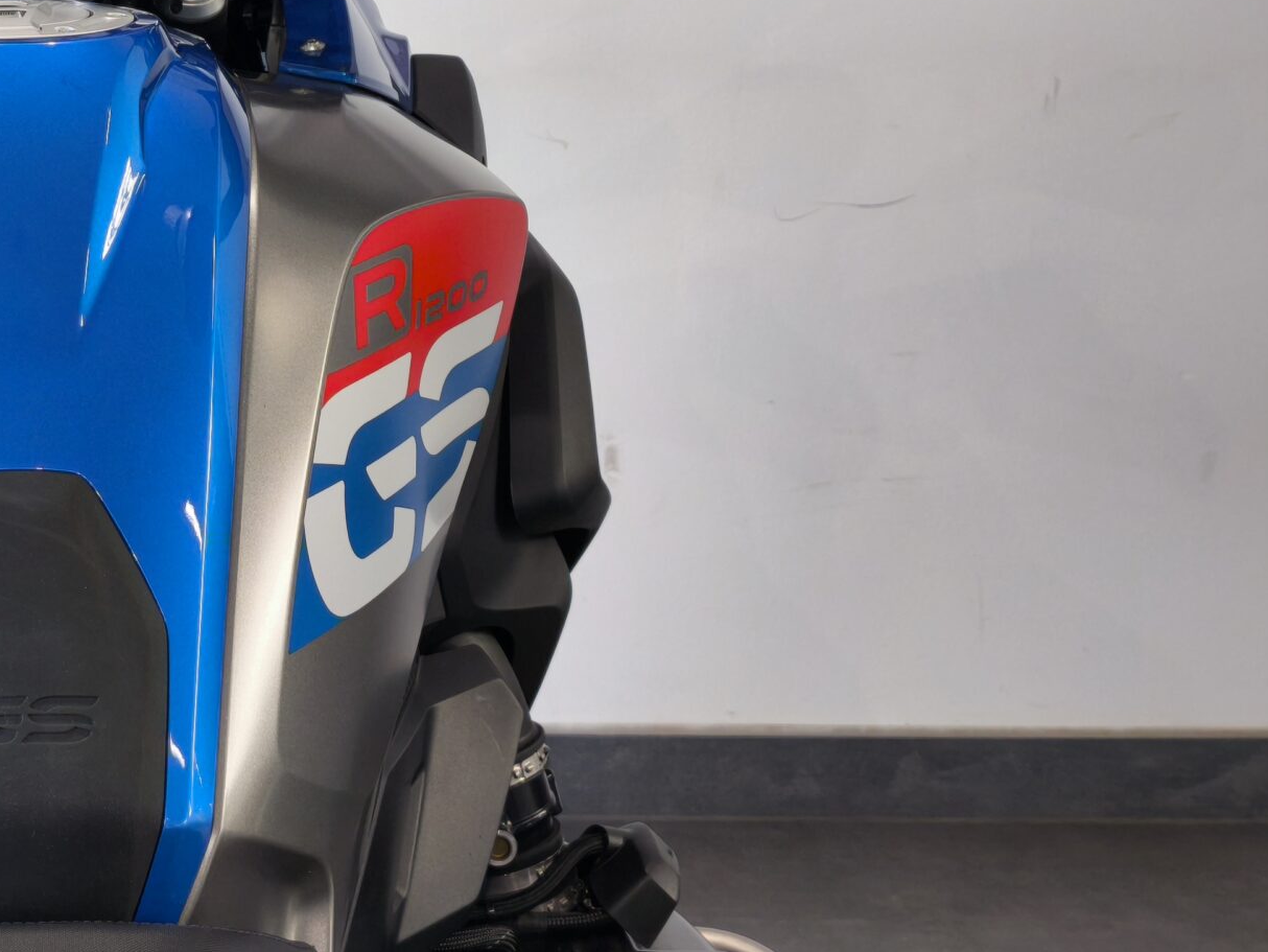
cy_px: 51
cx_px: 28
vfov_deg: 15.0
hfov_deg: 19.7
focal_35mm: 97
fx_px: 3554
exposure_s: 1/100
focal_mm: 6.57
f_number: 1.6
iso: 64
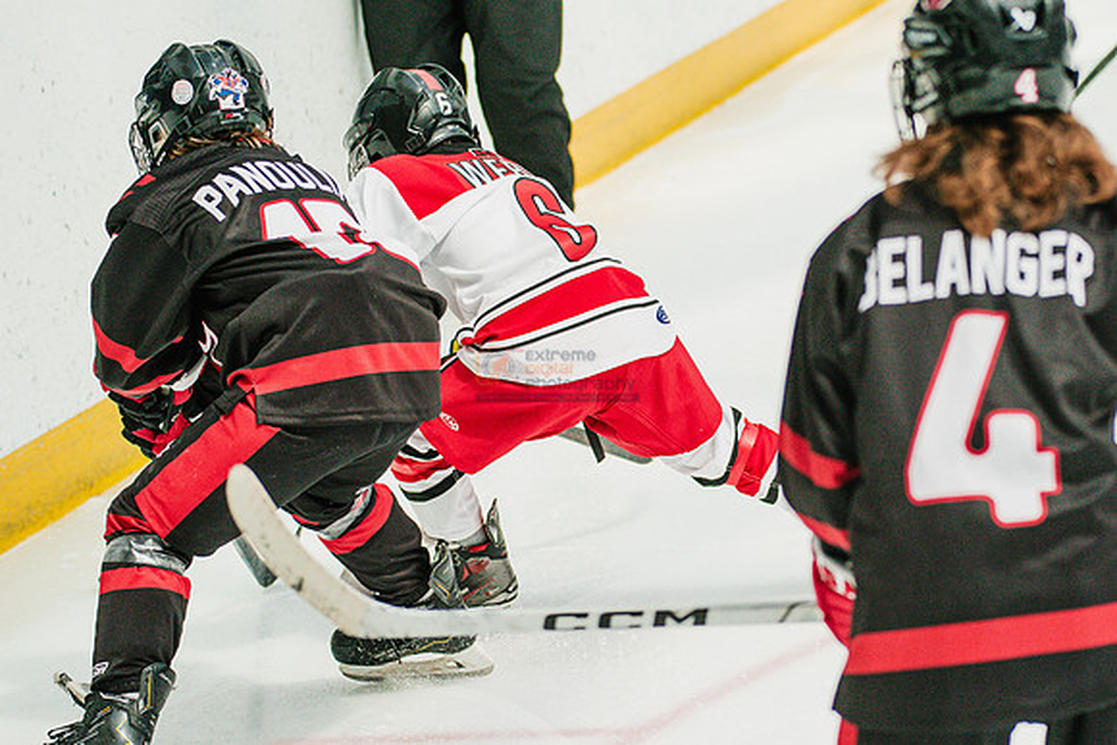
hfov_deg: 9.7
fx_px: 6545
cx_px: 841
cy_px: 372
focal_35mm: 211
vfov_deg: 6.5
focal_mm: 140
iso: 1600
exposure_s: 1/2000
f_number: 4
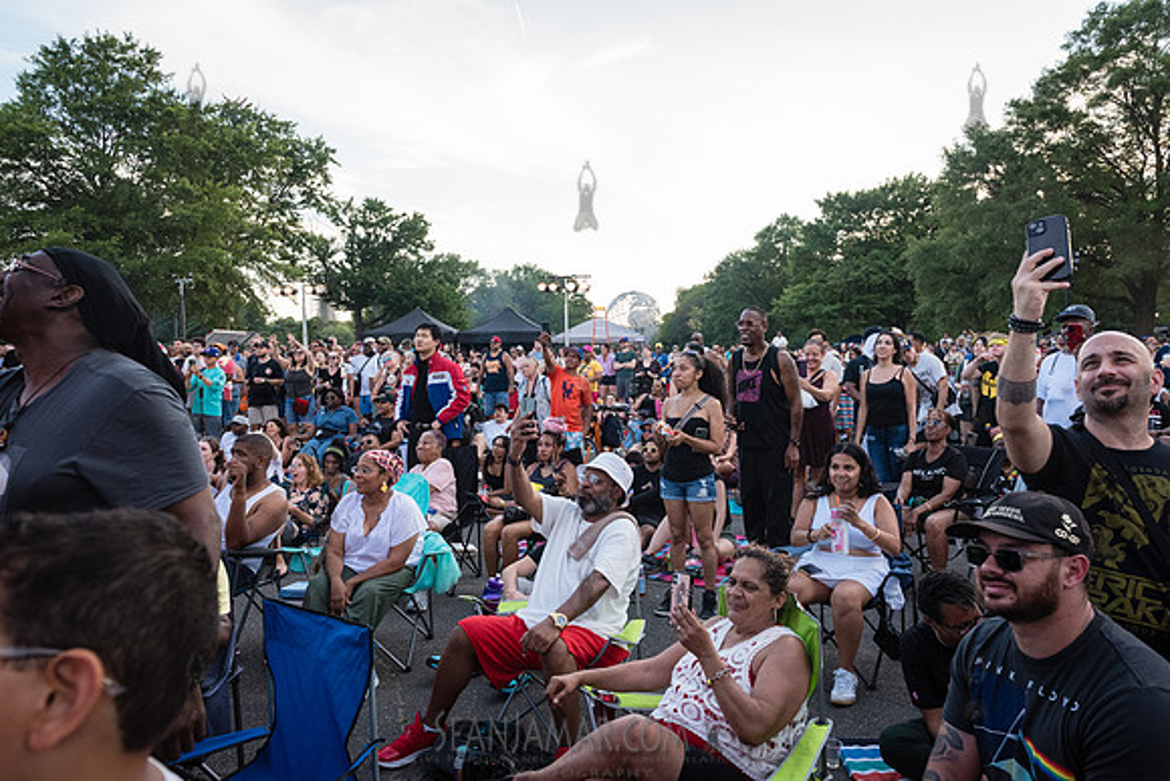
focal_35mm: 24
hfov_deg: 73.7
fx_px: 780
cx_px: 585
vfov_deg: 53.2
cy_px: 390
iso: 2000
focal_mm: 24
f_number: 5
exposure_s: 1/1000
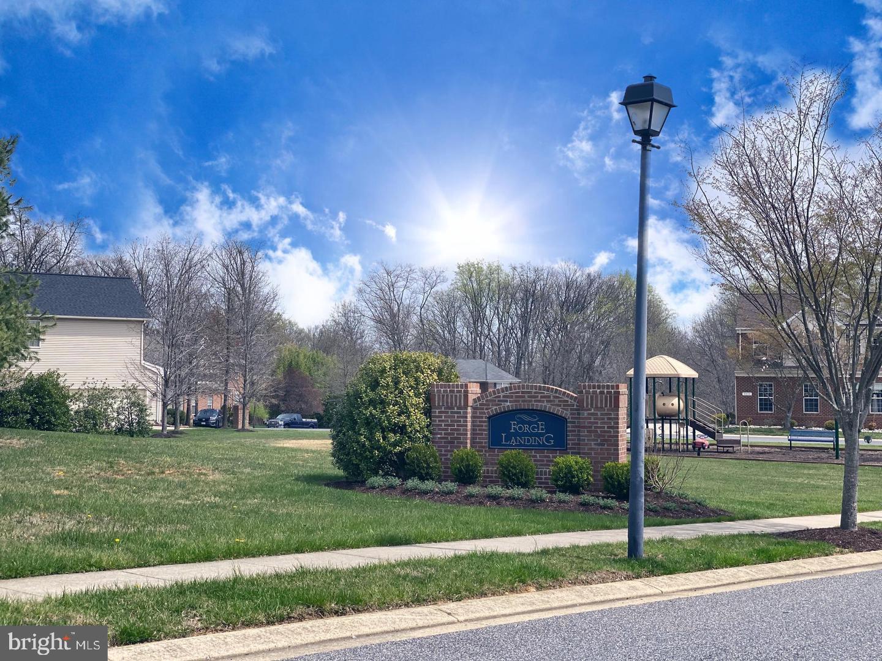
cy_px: 330
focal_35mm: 52
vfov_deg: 28.0
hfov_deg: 36.8
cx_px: 441
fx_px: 1325
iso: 20
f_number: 2
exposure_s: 1/2398
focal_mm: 6
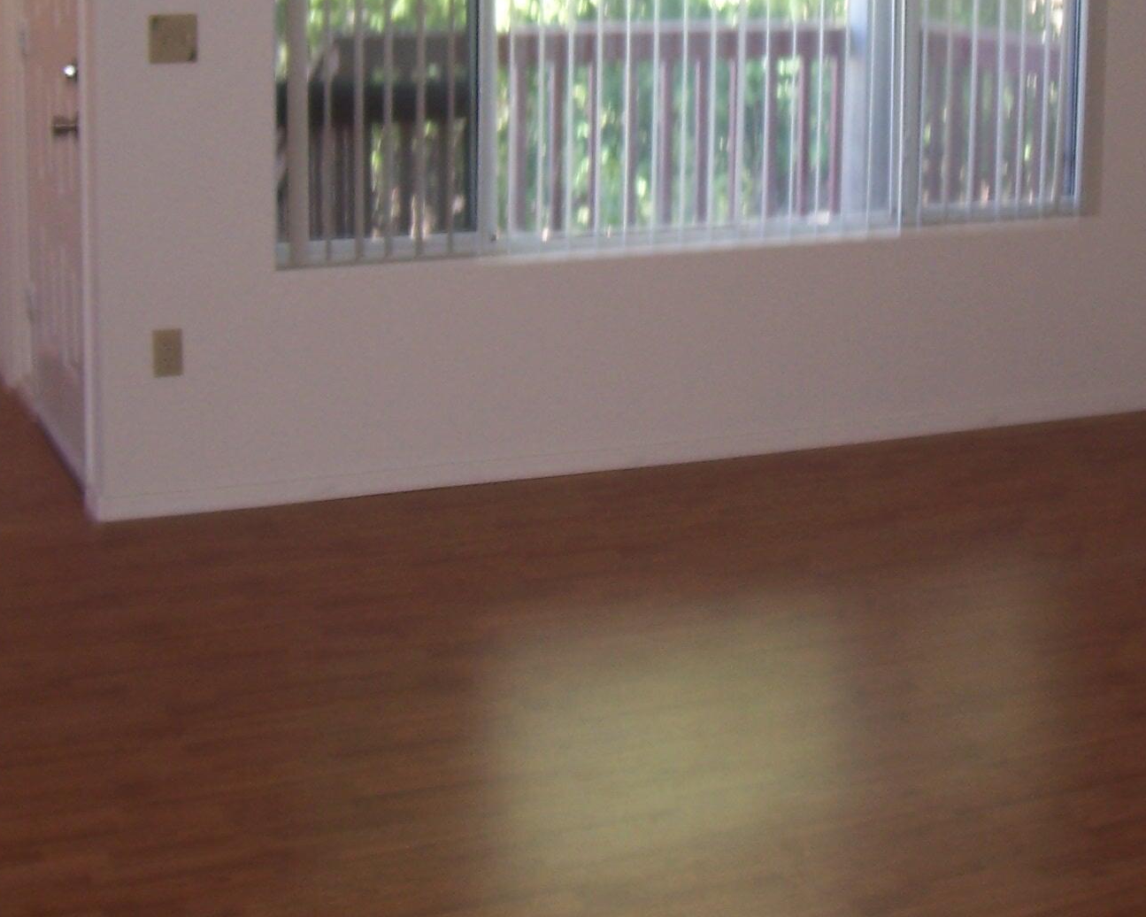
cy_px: 115
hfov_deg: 28.7
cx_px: 646
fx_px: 2239
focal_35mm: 66
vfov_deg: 22.6
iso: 80
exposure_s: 1/60
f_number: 2.7
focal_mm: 5.6
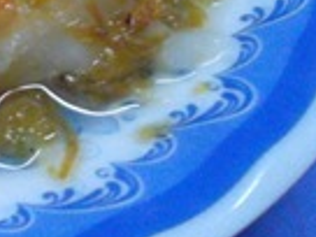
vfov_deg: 14.0
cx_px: -191
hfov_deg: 17.4
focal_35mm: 99
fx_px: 904
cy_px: -113
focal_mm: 4.9
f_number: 3.5
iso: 550
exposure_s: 1/15
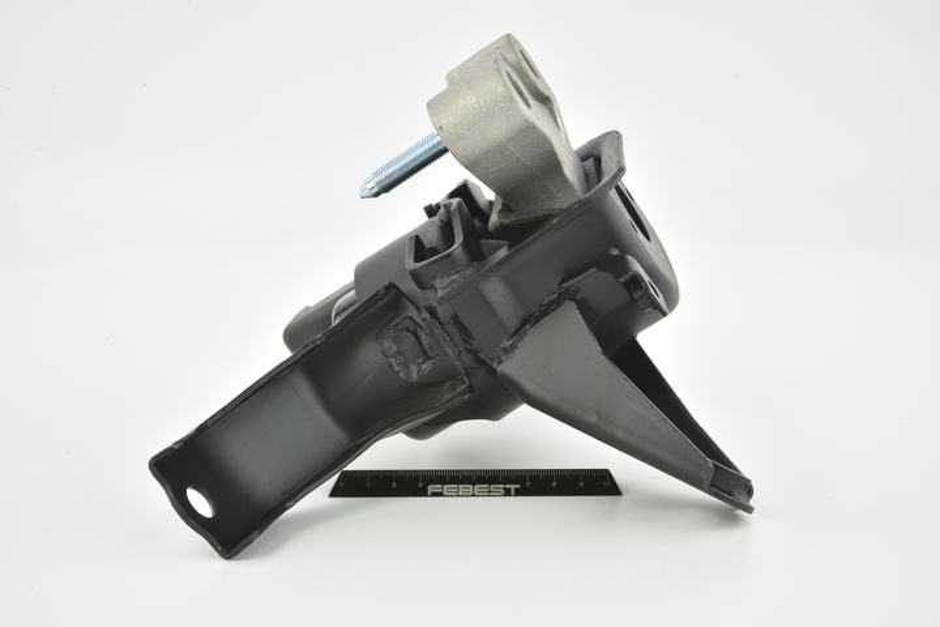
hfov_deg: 33.4
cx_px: 470
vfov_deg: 22.6
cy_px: 314
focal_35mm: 60
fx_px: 1567
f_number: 29
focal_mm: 60
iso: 64
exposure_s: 1/2.5
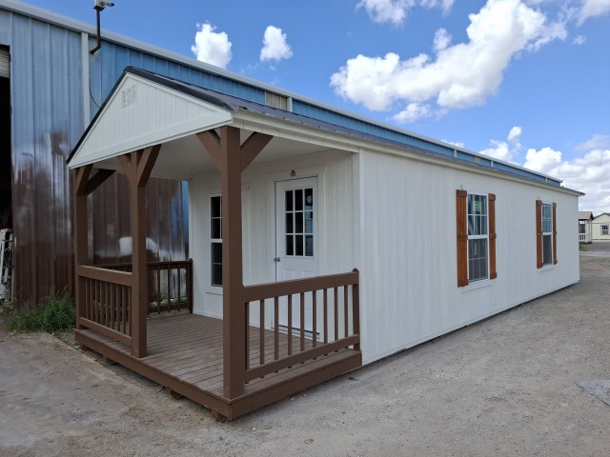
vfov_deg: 58.9
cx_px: 305
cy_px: 228
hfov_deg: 73.9
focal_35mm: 23
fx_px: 405
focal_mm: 5.54
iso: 50
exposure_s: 1/1724
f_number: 1.8
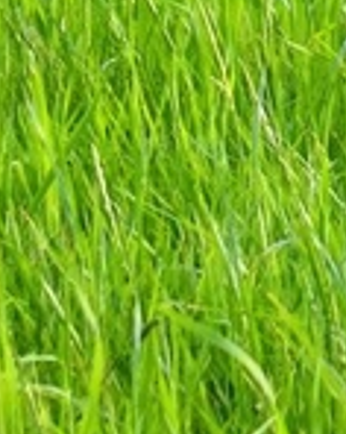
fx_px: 19484
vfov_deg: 1.3
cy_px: 103
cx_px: 1103
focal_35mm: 1519
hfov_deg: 1.0
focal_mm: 200
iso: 400
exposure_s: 1/200
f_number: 10
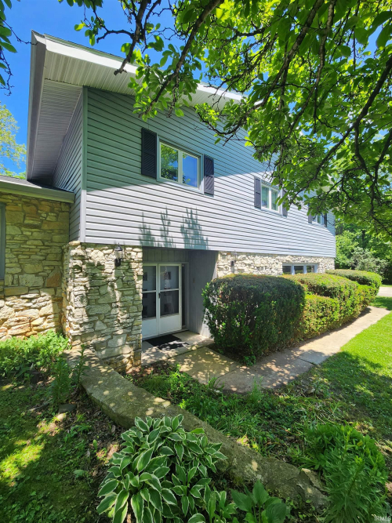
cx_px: 196
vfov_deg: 106.2
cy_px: 262
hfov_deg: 89.9
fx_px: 196
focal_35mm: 13
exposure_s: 1/492
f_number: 2.2
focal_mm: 2.2
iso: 50
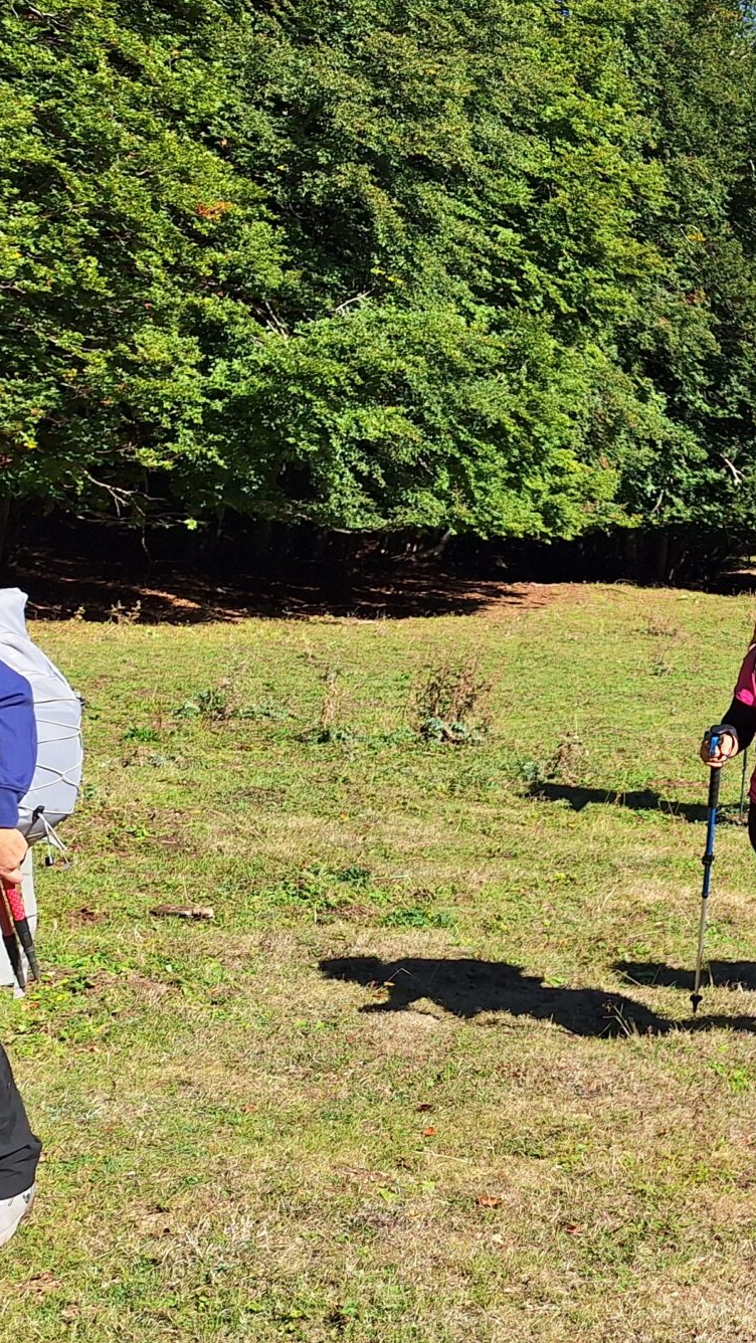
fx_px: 1710
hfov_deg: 21.1
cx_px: 1137
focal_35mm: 48
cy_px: 645
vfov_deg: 42.9
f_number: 1.8
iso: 40
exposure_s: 1/2227
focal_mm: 5.54
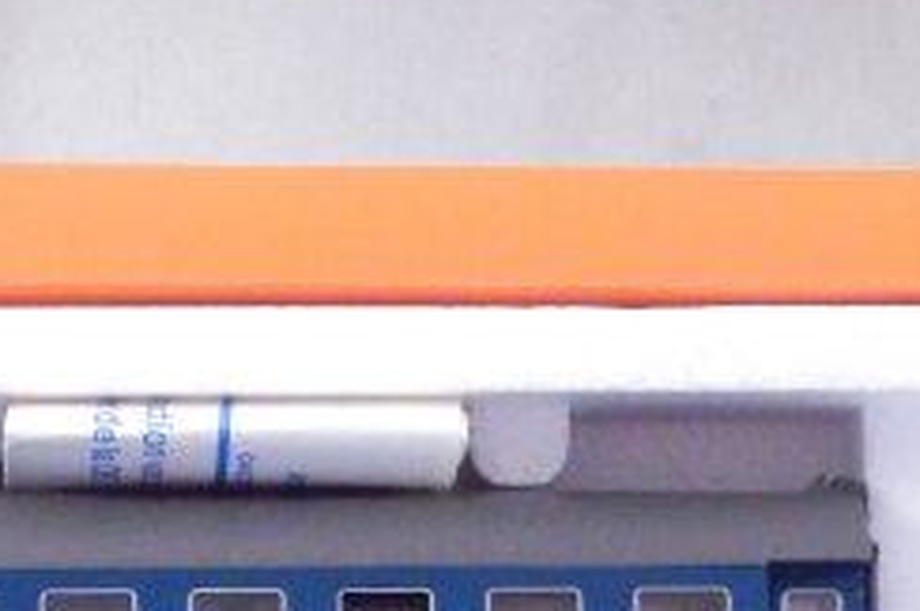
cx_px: 204
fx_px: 4313
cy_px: 253
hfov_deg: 12.1
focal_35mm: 169
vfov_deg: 8.1
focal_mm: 11.9
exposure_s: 1/160
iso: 1600
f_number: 4.4
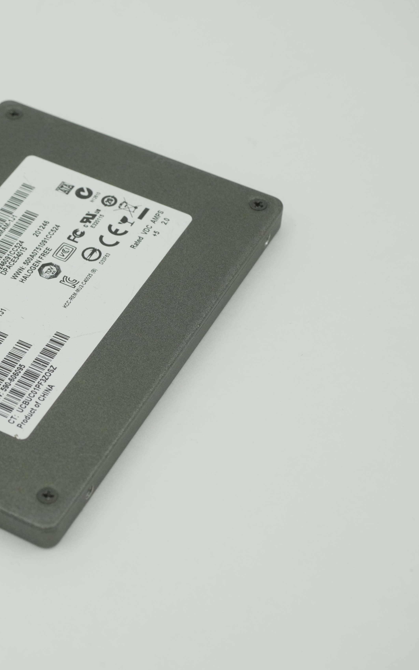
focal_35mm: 86
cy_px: 333
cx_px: -2
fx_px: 1571
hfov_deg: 14.9
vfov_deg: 24.1
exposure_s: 1/125
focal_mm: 30
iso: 400
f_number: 5.6
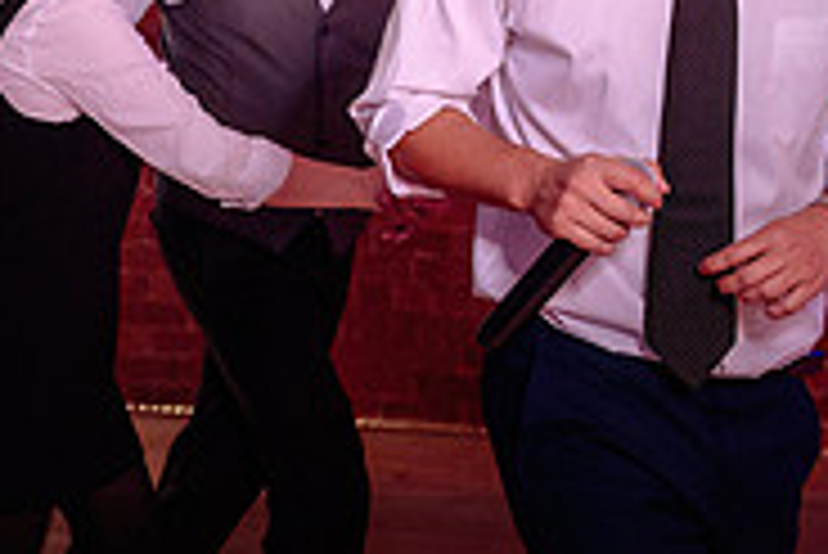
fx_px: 2900
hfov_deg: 16.2
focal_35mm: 126
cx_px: 249
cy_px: 31
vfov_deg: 10.8
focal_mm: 38
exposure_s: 1/125
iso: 1000
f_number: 3.5
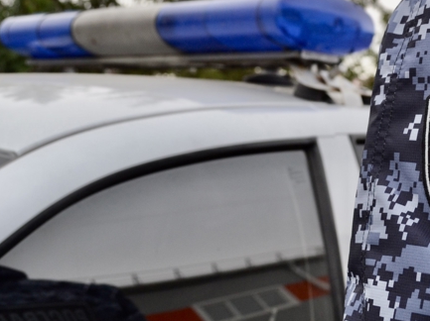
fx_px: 807
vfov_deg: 22.5
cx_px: 282
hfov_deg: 29.7
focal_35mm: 65
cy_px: 114
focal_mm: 26
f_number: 5.6
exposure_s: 1/125
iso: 360
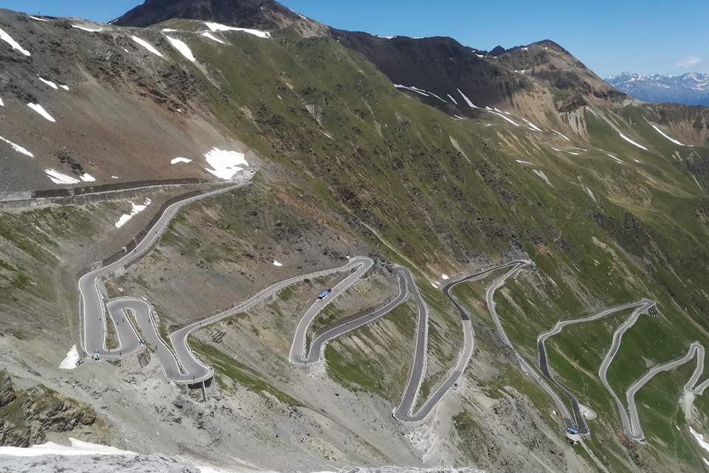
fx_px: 551
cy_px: 274
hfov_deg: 65.5
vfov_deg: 46.2
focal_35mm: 28
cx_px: 357
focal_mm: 3.83
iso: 50
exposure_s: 1/1163
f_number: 2.2
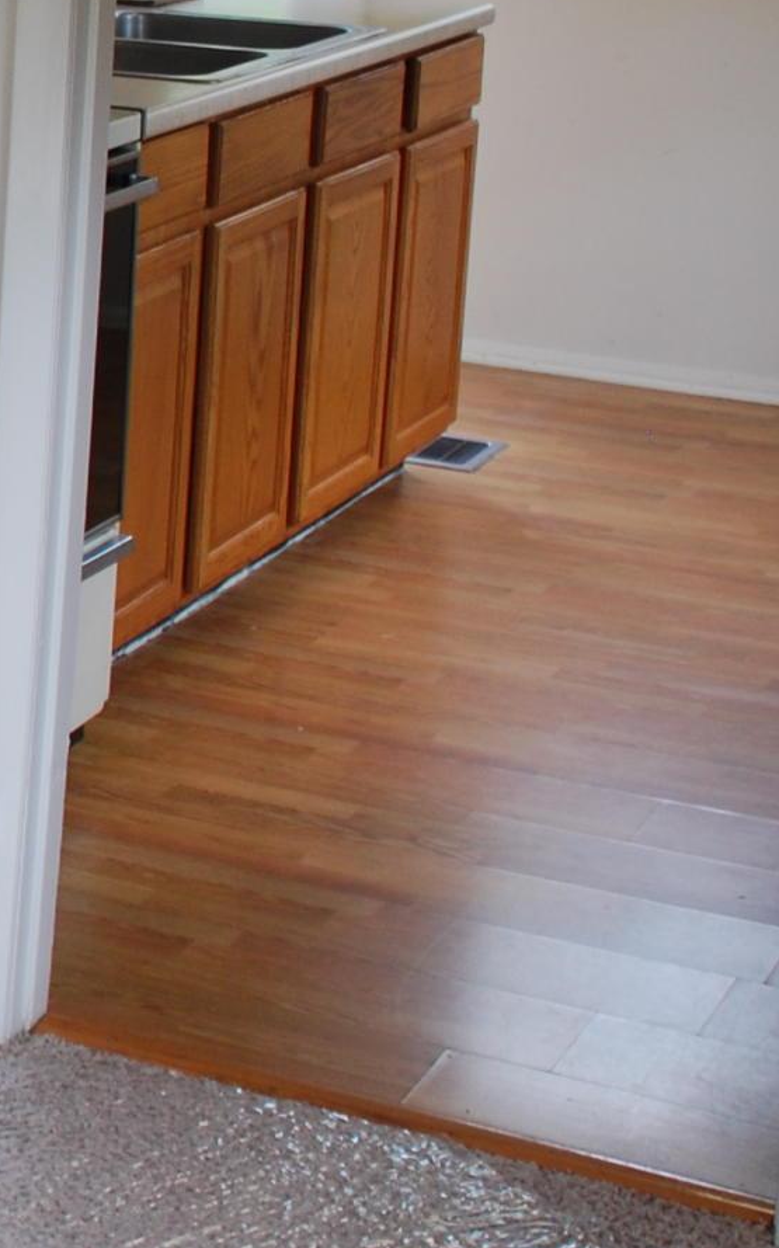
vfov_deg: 22.1
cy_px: 289
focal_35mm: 93
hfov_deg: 12.3
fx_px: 3162
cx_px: -820
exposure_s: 1/50
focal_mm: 18
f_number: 3.5
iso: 200
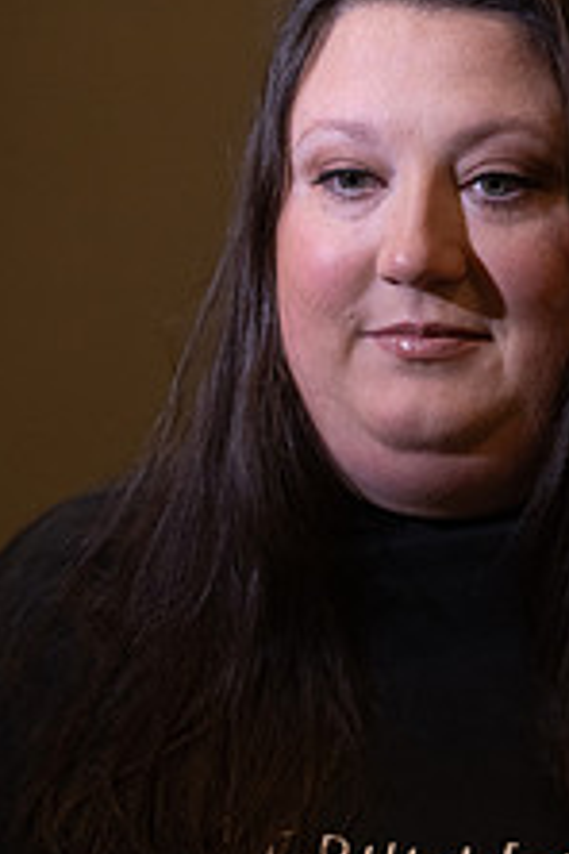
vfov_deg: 15.5
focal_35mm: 132
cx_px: 388
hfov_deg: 10.4
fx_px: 3129
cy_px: 631
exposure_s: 1/640
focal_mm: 65
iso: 2500
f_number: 4
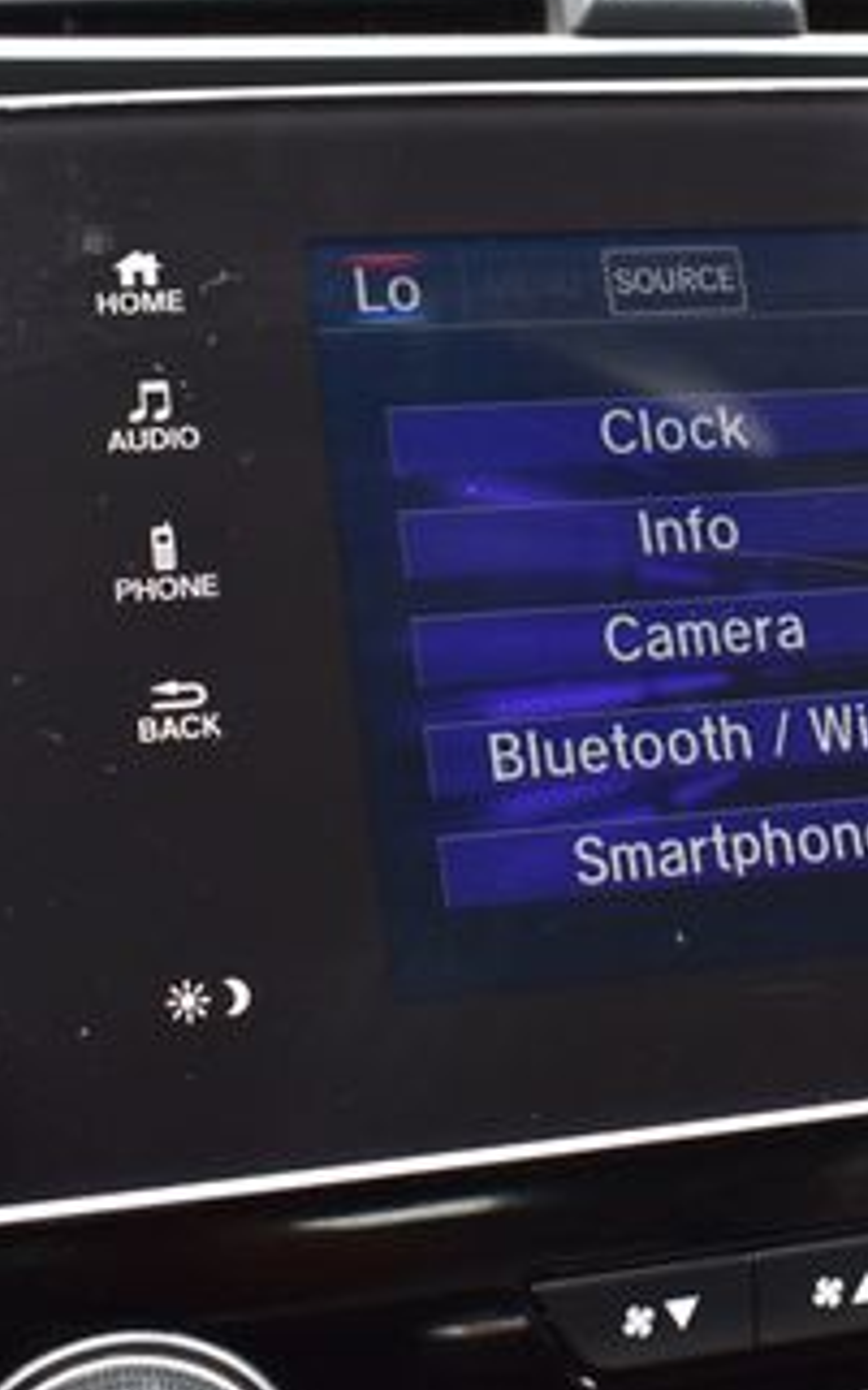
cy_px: 548
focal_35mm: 76
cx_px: 946
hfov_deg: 16.6
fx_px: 2880
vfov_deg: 27.1
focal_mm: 25
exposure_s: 1/40
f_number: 7.1
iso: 400
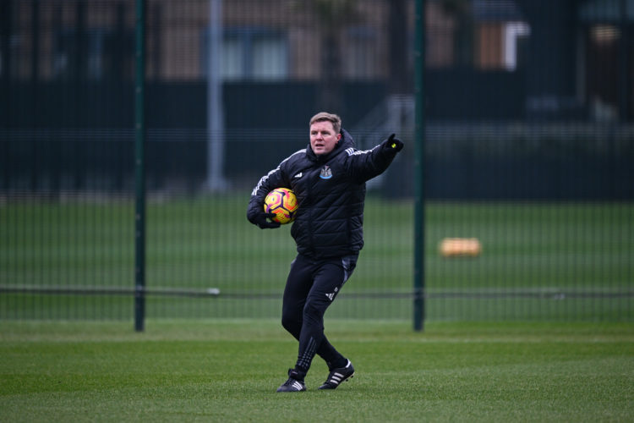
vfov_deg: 2.5
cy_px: 212
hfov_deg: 3.7
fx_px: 9861
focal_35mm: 560
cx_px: 317
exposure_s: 1/800
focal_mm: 560
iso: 1250
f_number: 4
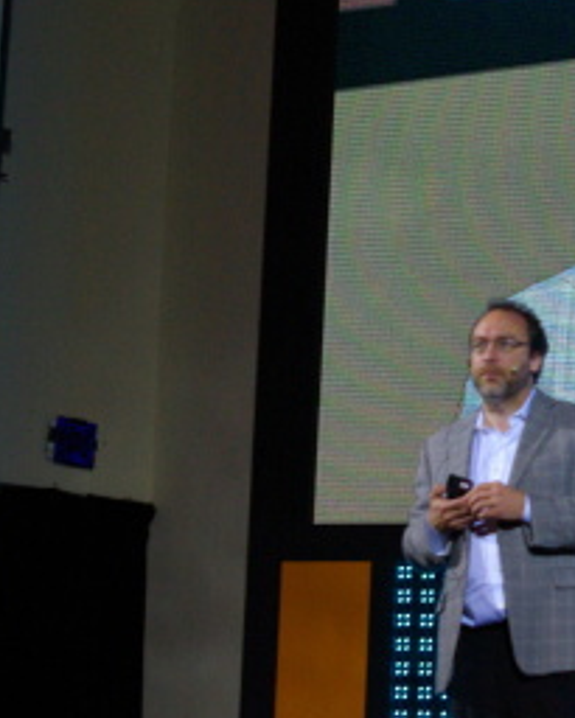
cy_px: 324
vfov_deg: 14.2
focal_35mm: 136
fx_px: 2891
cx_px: 572
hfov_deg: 11.2
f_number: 4.5
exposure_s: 1/50
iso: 800
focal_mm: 38
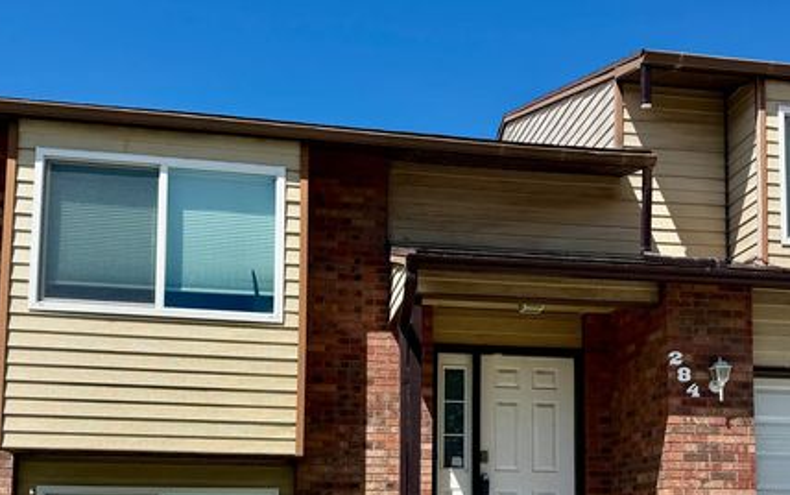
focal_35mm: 38
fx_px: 819
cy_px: 412
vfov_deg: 32.5
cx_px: 473
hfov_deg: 51.2
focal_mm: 6.76
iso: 80
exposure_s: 1/5319
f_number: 1.78
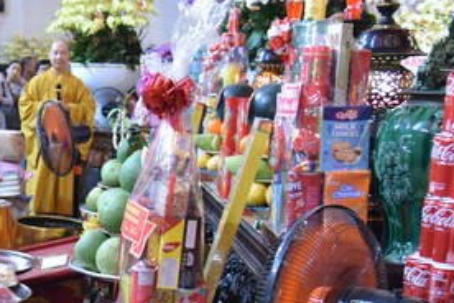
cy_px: 209
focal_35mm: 73
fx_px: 921
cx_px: -66
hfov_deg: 25.4
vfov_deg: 18.6
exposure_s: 1/30
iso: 6400
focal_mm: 31
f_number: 4
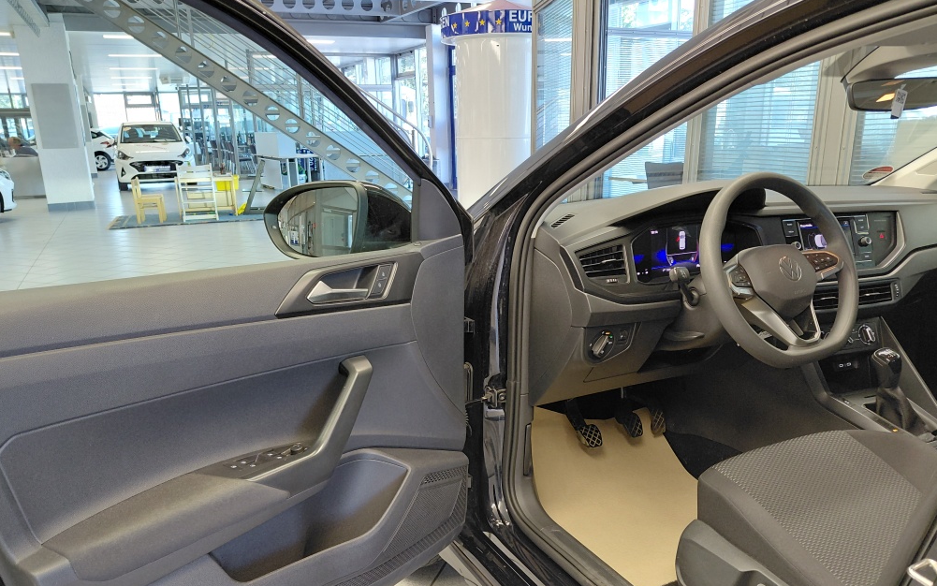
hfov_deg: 68.4
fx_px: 690
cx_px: 476
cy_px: 354
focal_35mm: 27
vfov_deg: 45.8
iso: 250
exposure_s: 1/60
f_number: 1.8
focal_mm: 4.69
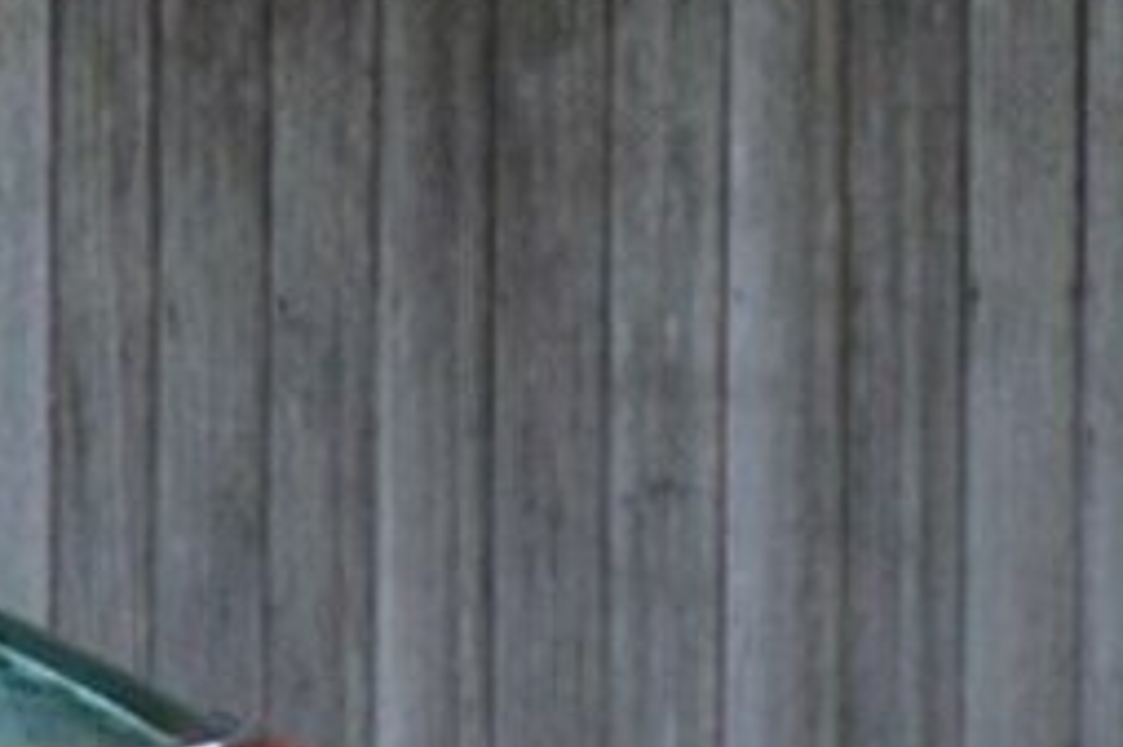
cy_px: 995
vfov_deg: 4.3
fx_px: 9956
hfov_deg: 6.2
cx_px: -1318
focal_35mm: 319
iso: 200
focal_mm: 45
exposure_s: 1/200
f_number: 4.5
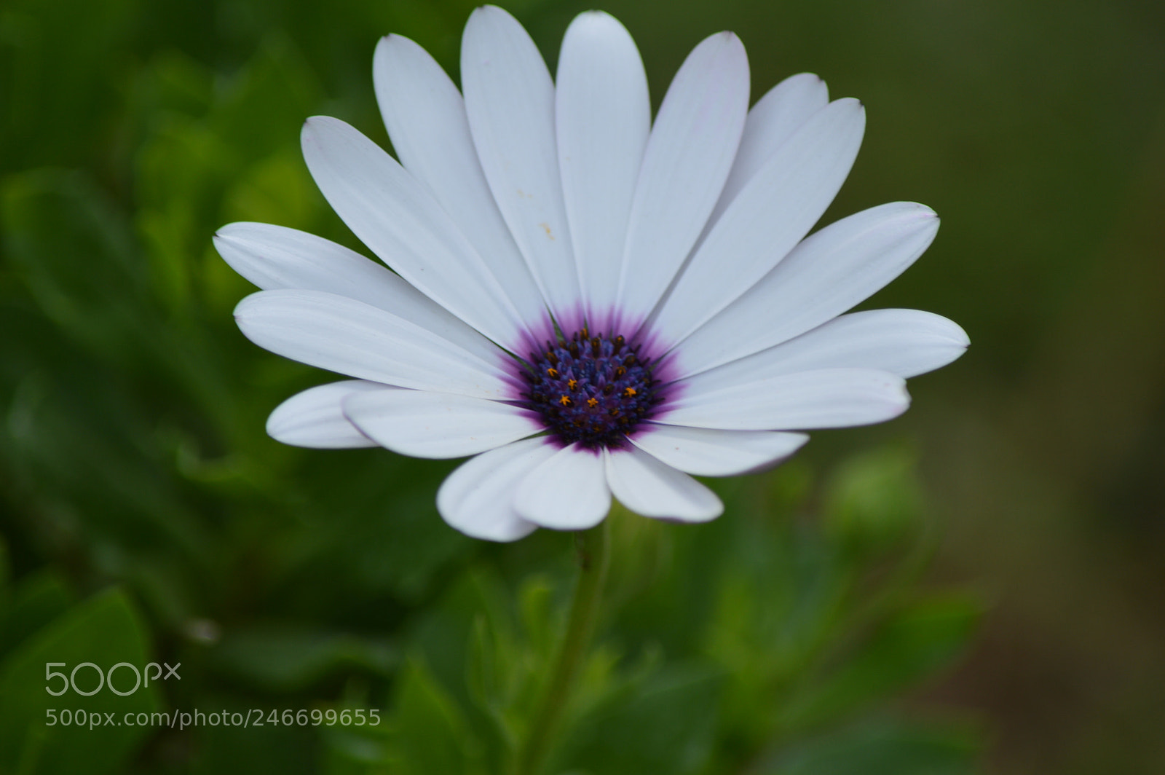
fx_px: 14550
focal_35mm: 450
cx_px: 582
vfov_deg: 3.0
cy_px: 388
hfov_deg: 4.6
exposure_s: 1/250
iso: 100
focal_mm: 300
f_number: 8
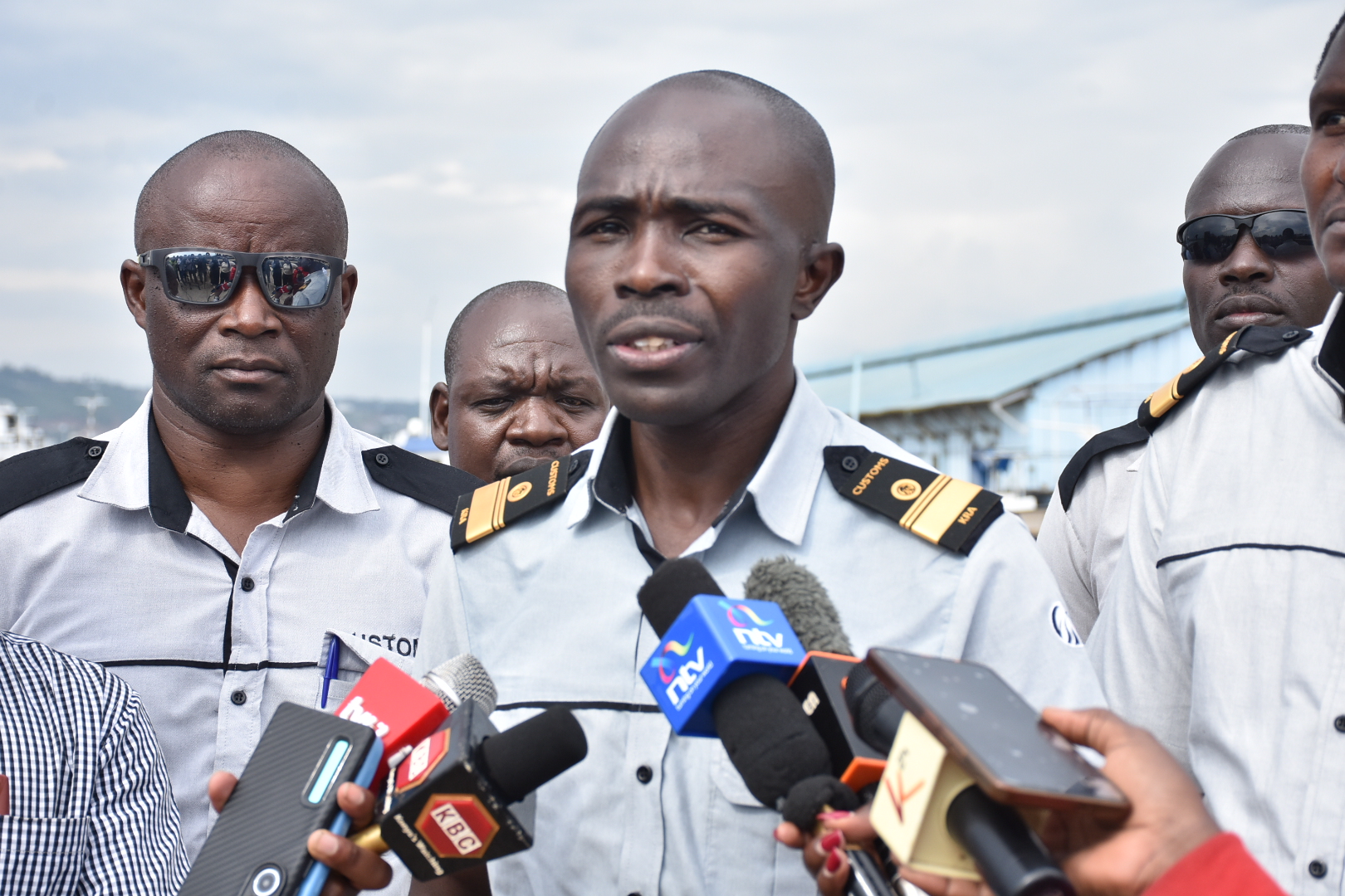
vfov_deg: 17.5
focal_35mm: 78
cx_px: 672
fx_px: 2914
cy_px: 448
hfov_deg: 26.0
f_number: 6.3
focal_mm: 52
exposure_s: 1/500
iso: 320
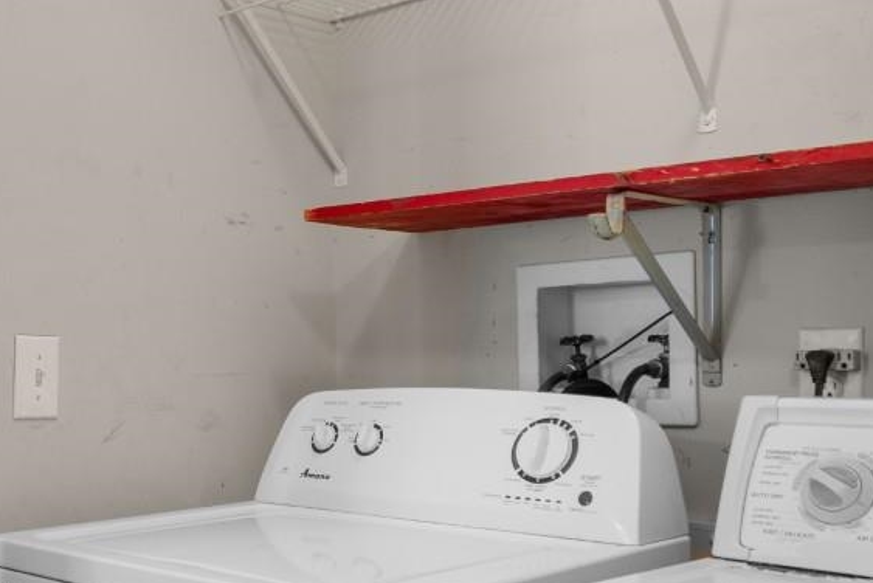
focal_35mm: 46
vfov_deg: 29.2
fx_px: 1116
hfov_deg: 41.0
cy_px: 340
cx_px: 178
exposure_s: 1/5
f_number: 4.8
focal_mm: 11
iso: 100
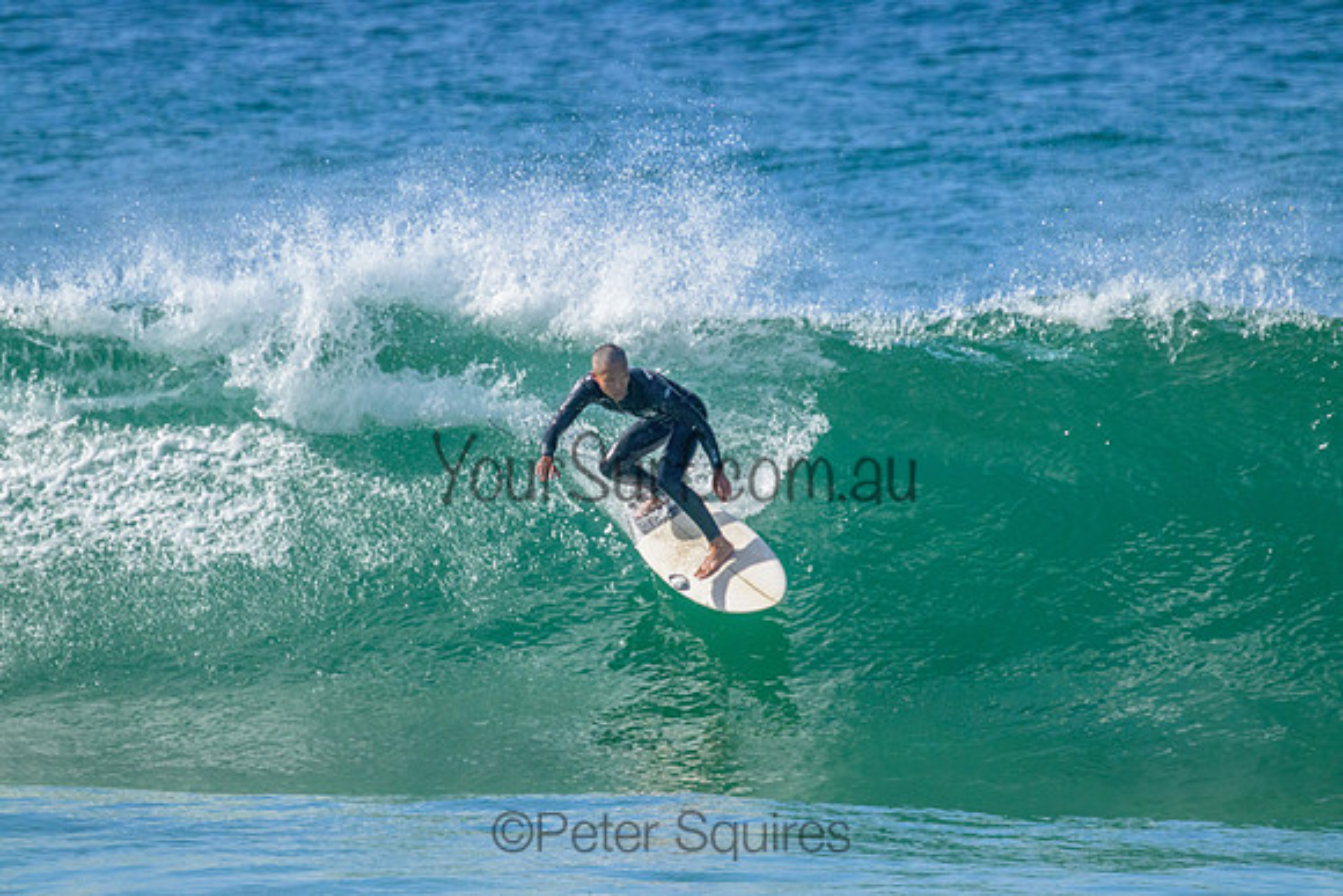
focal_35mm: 800
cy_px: 448
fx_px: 29850
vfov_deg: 1.7
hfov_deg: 2.6
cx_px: 672
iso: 2500
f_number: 11
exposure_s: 1/1600
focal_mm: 800
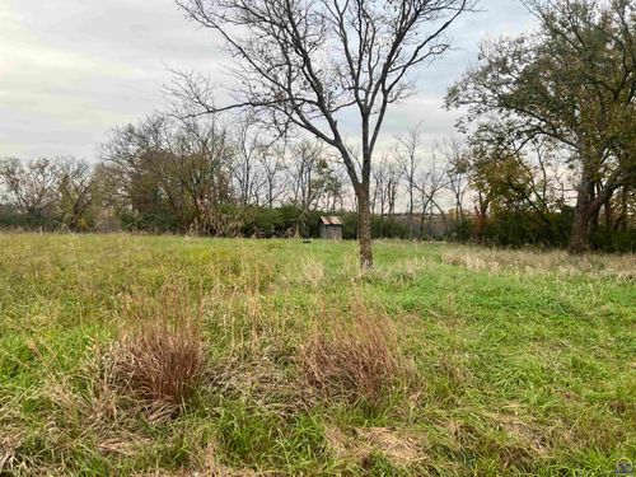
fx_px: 478
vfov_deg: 53.1
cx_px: 318
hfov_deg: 67.3
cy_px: 238
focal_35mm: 26
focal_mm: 5.7
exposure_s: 1/121
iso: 40
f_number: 1.5
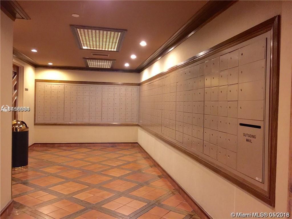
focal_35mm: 29
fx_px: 245
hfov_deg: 61.7
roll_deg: -2.2
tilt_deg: -0.9
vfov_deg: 48.2
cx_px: 146
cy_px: 110
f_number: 2.2
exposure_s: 1/4
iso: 100
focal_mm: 4.15
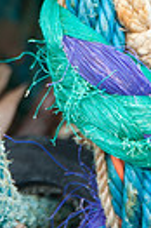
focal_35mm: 878
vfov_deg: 2.3
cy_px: -85
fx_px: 5538
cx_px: -4
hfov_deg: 1.6
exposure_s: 1/200
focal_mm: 170
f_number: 5.6
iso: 200
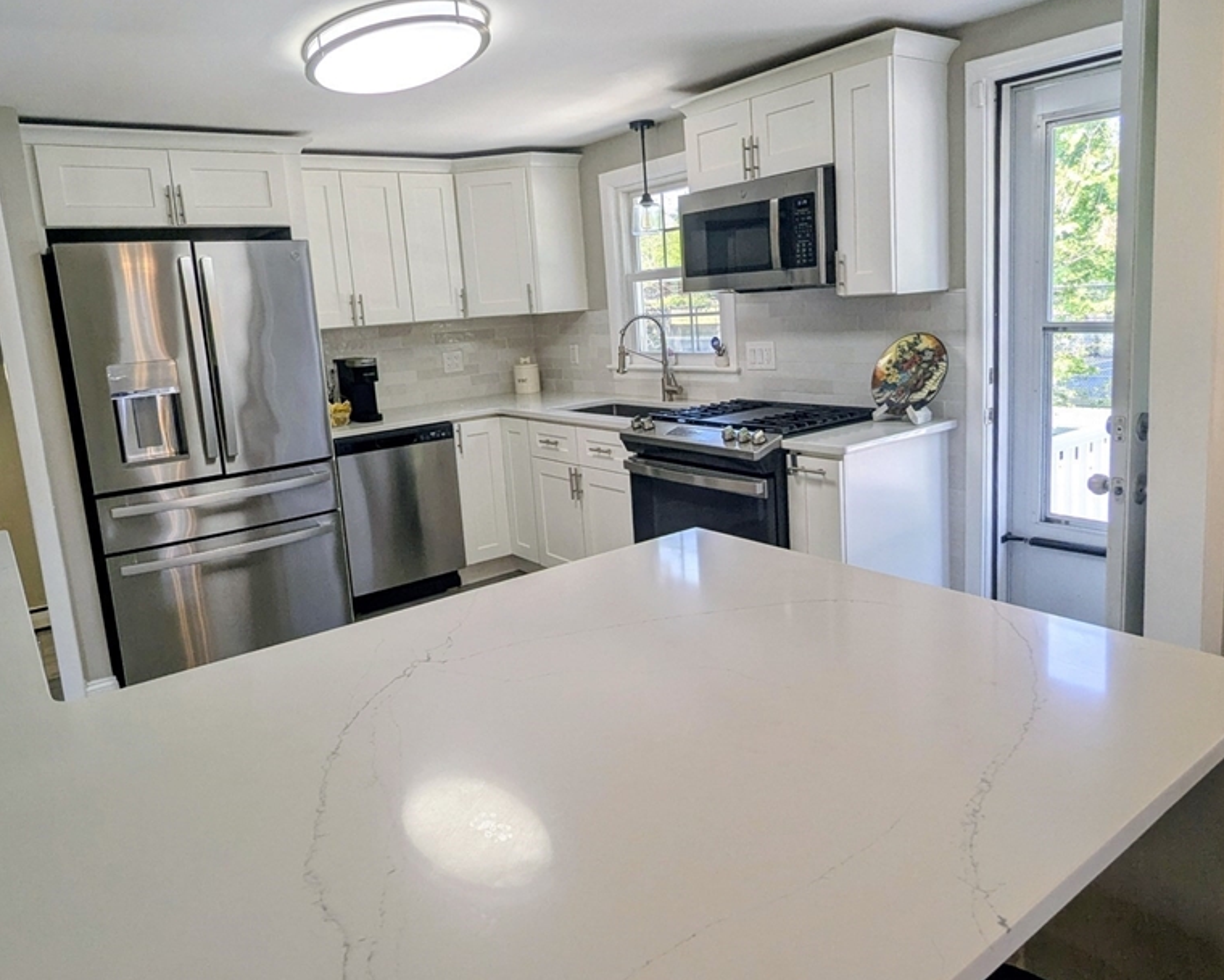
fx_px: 761
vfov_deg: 65.4
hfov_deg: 77.6
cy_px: 438
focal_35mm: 21
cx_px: 612
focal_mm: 2.35
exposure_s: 1/120
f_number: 2.2
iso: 42
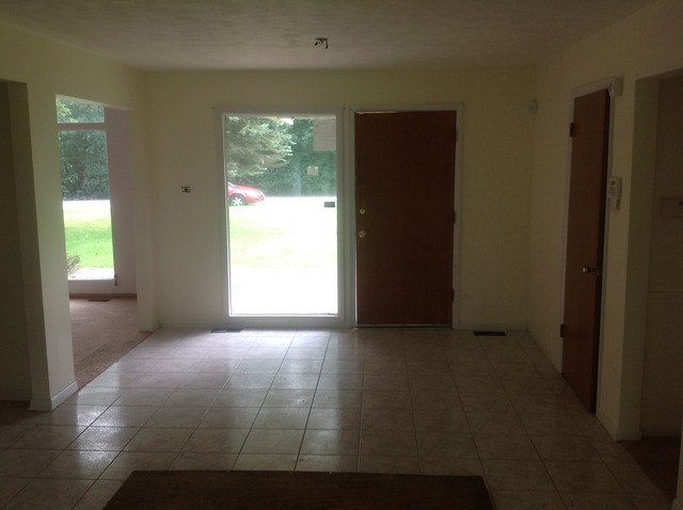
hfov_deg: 52.7
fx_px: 690
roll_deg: +0.7
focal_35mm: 35
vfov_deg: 40.6
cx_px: 342
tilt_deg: -8.9
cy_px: 255
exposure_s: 1/24
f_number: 2.4
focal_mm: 4.28
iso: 50
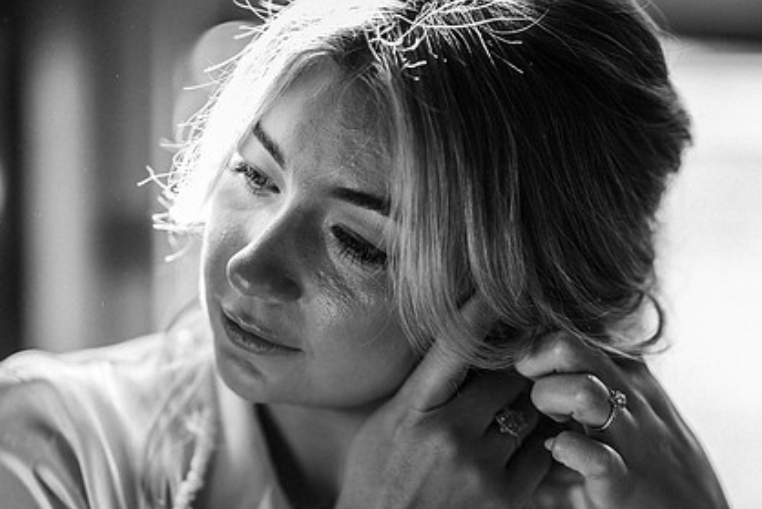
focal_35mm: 118
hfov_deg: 17.3
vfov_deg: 11.6
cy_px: 326
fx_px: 2498
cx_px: 479
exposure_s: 1/200
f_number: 2
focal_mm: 85
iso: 200
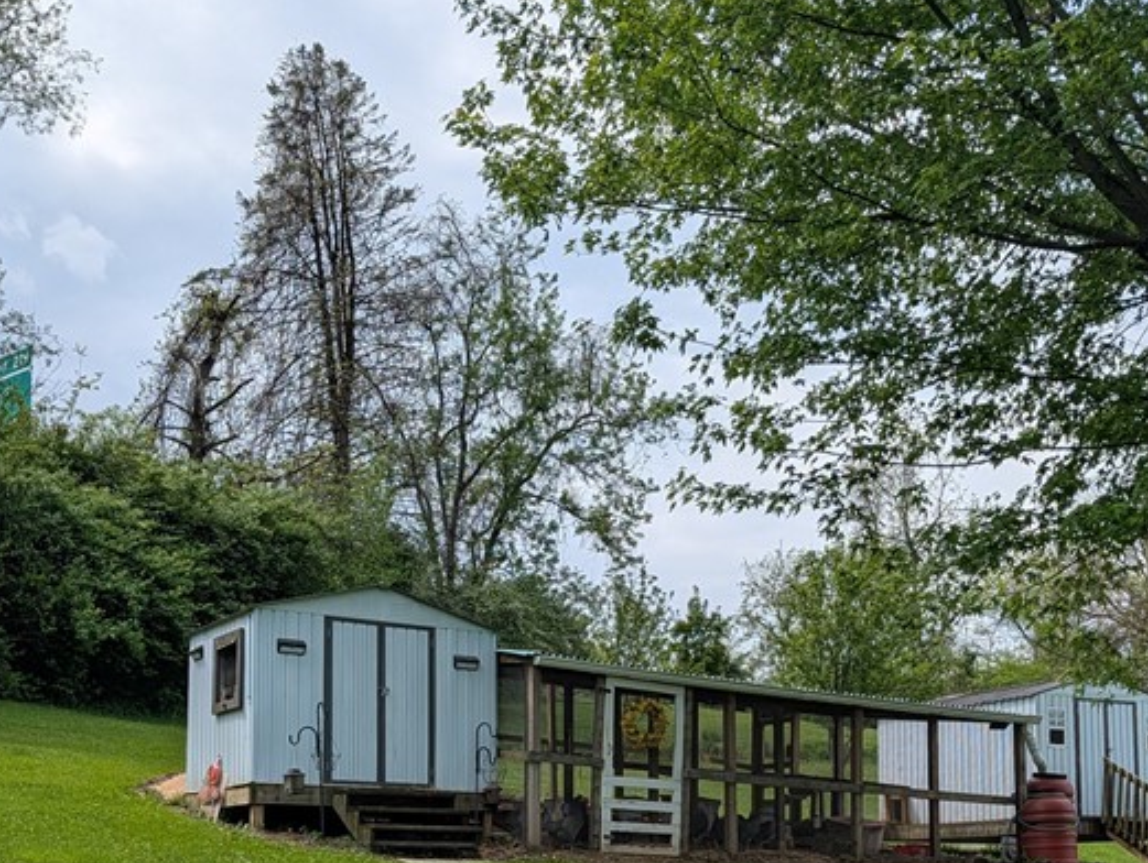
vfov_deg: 29.6
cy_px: 786
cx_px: 530
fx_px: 1560
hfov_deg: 40.4
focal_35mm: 47
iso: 22
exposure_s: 1/1408
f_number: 1.68
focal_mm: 6.9
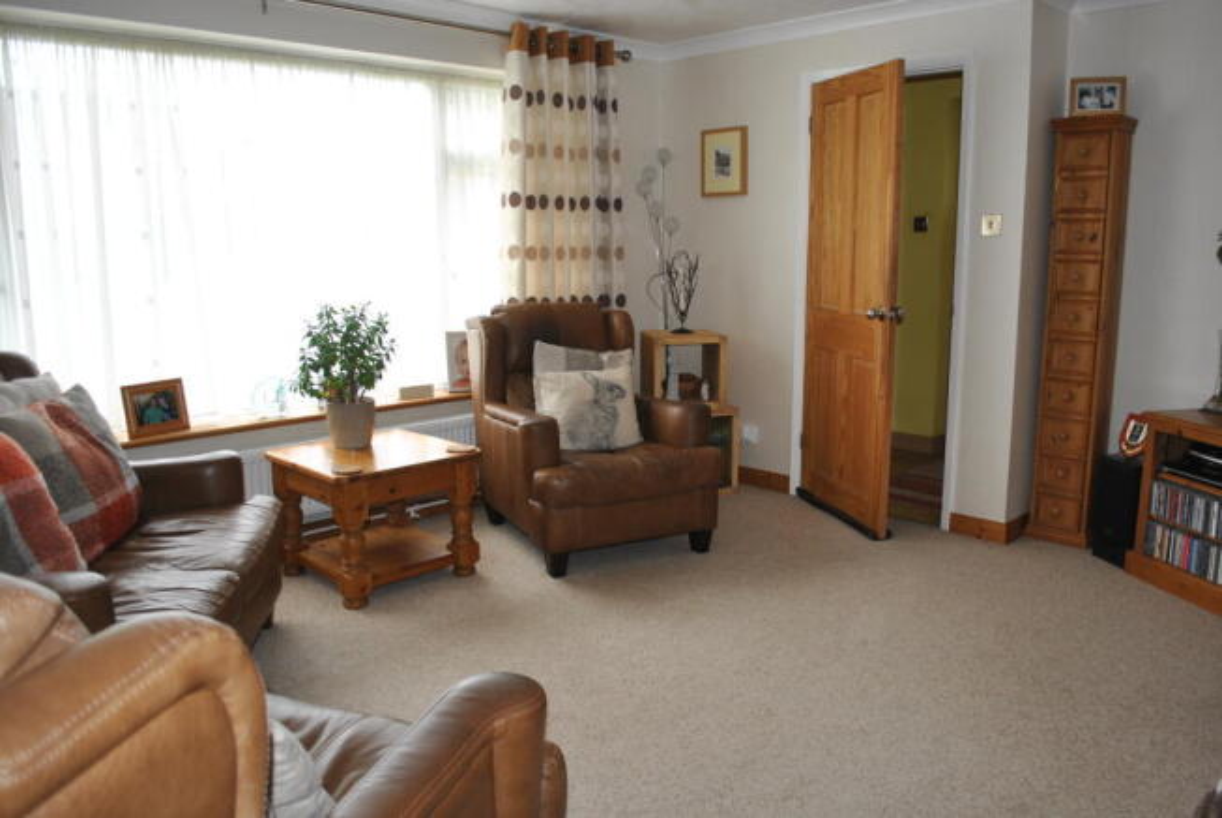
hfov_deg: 67.3
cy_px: 409
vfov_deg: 48.0
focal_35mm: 27
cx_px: 611
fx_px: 918
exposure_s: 1/100
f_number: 3.5
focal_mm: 18
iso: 200
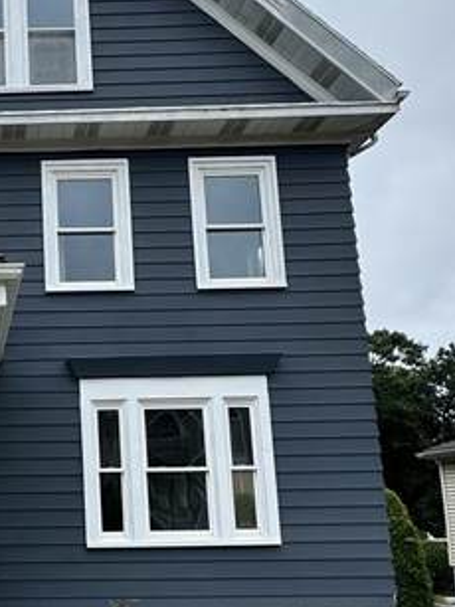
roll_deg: -0.4
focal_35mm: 35
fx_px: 614
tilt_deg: +10.8
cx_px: -40
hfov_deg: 35.2
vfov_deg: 51.2
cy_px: 425
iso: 40
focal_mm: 2.22
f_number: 2.2
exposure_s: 1/470
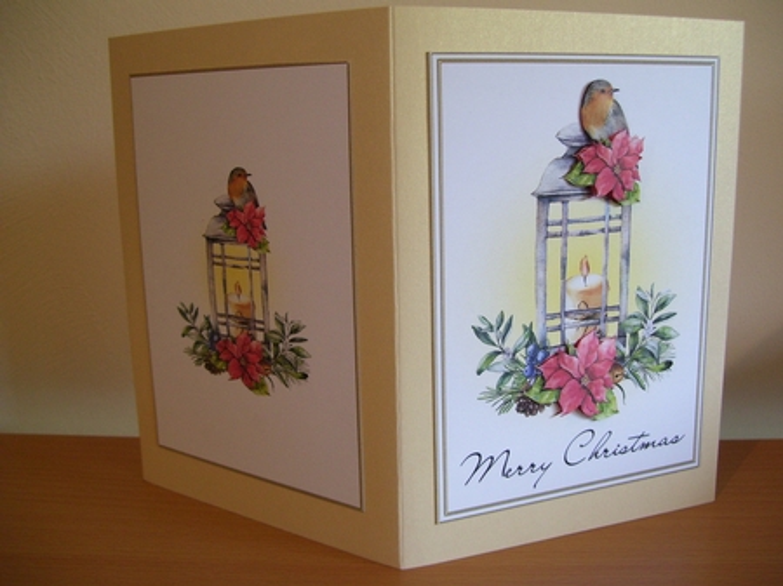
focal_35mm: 36
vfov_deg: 39.6
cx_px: 392
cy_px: 293
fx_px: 814
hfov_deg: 51.4
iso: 160
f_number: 2.7
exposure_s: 1/20
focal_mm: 6
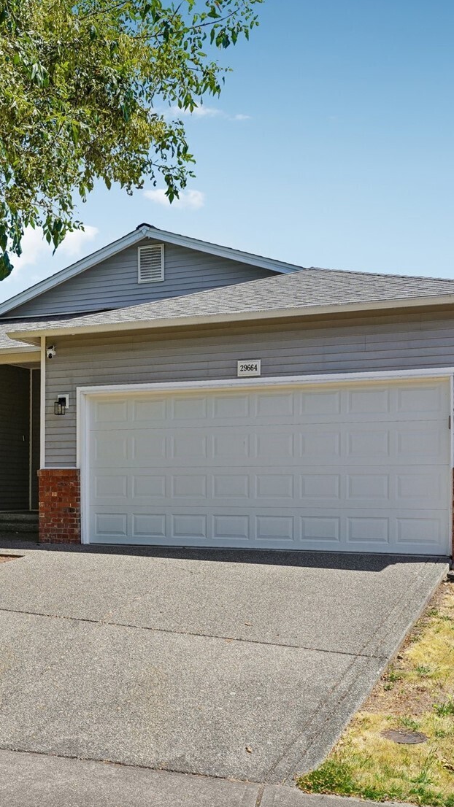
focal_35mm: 45
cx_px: 58
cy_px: 398
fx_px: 963
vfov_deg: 45.5
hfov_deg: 25.8
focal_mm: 28
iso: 100
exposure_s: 1/200
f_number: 8
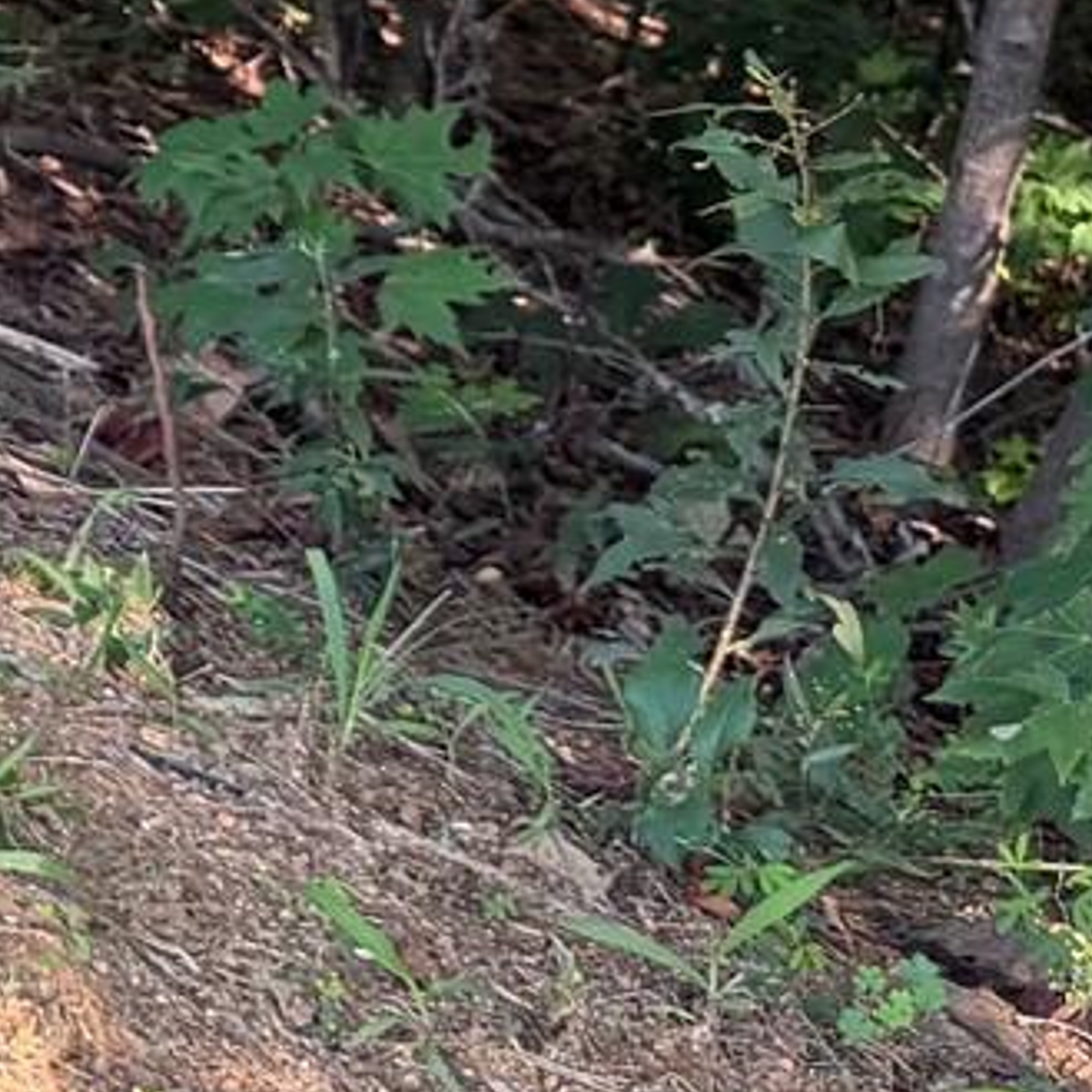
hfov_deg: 11.0
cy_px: -358
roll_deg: +0.8
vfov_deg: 12.8
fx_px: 4711
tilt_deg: -14.2
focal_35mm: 132
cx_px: -1606
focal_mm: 6.76
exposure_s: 1/438
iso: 100
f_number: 1.78
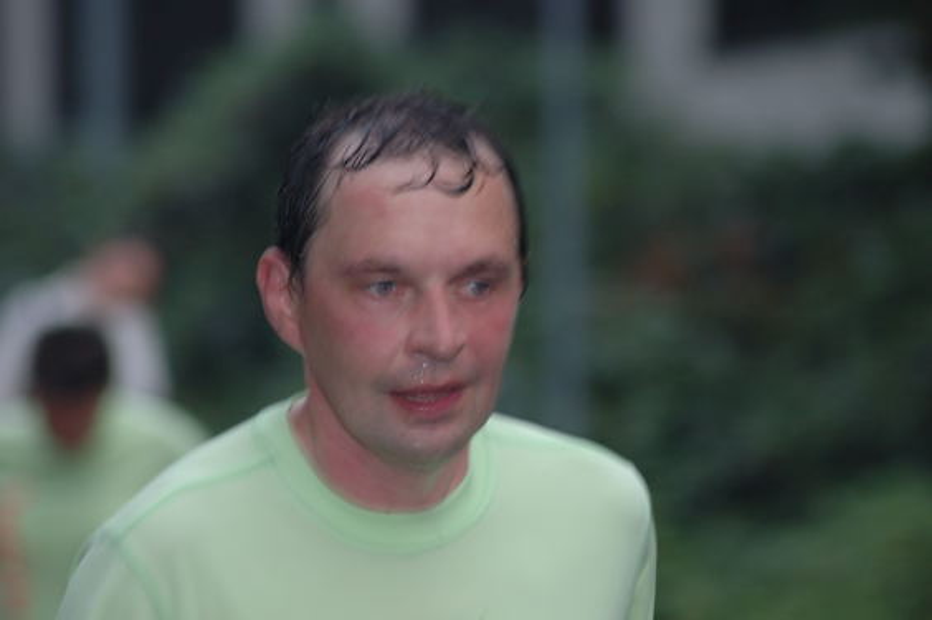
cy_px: 310
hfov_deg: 4.6
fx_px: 11640
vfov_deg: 3.0
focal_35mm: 450
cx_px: 466
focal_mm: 300
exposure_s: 1/90
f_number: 5.6
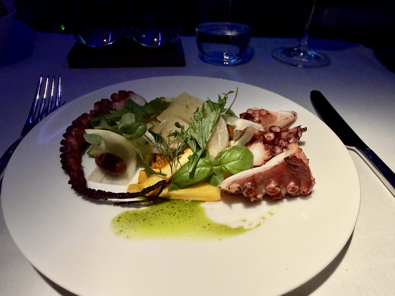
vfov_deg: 56.8
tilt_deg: -35.0
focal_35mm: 24
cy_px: 148
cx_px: 198
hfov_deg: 71.6
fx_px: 274
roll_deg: -2.6
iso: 320
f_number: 2.2
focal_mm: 2.22
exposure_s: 1/57
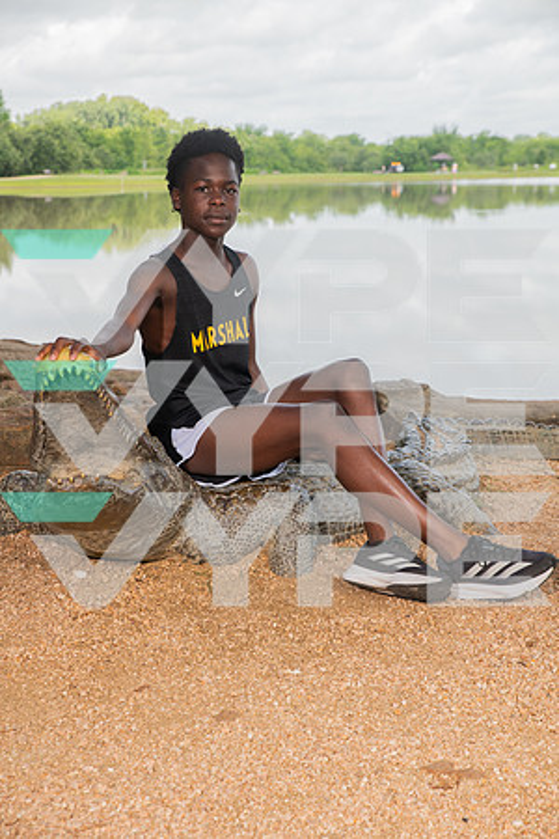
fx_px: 1351
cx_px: 280
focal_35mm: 58
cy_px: 420
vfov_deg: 34.5
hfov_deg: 23.4
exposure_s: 1/320
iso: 320
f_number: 7.1
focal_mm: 58
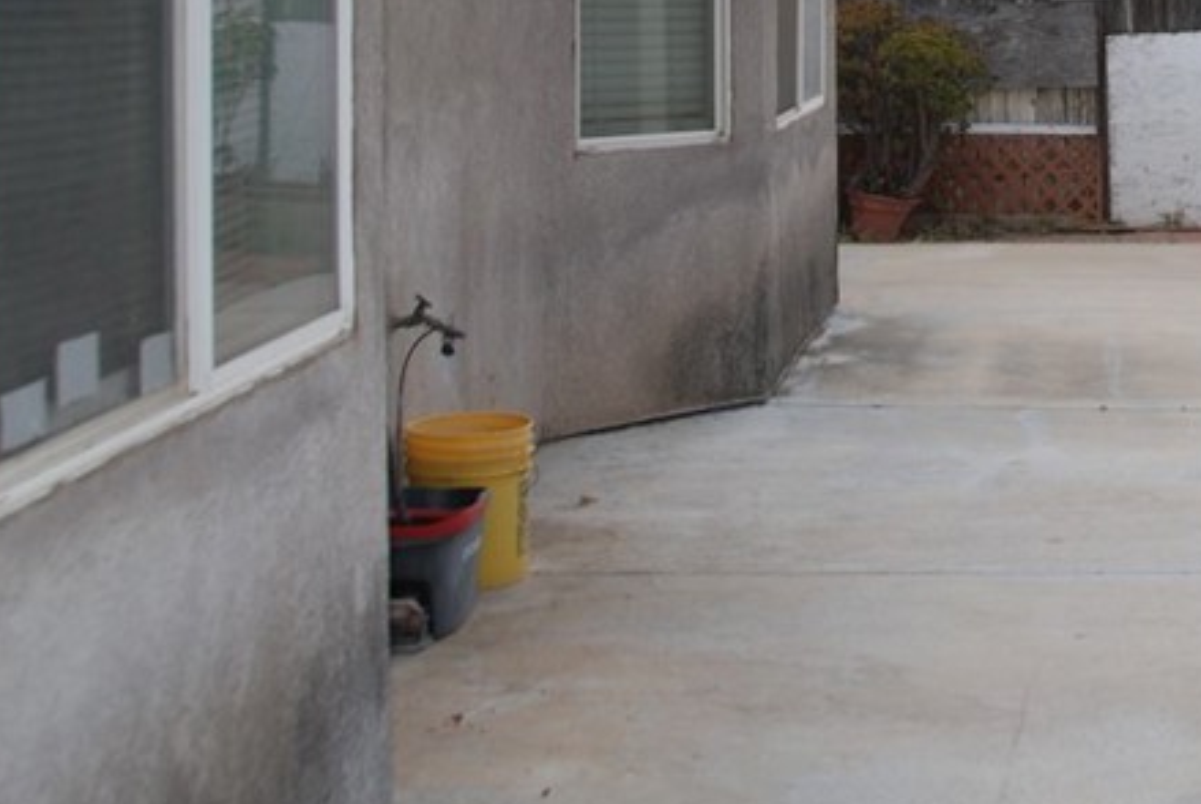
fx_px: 2338
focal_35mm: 70
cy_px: -37
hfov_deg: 27.2
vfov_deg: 18.9
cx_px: 1196
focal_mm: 20
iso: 100
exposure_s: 1/200
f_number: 6.3
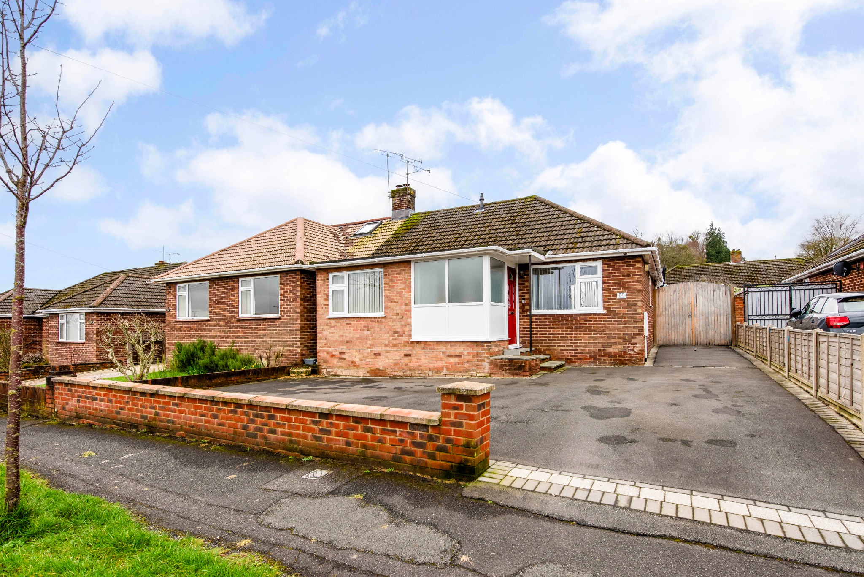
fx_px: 432
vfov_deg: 67.4
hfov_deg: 90.0
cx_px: 432
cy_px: 288
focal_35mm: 18
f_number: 9
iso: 320
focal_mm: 18
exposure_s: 1/250
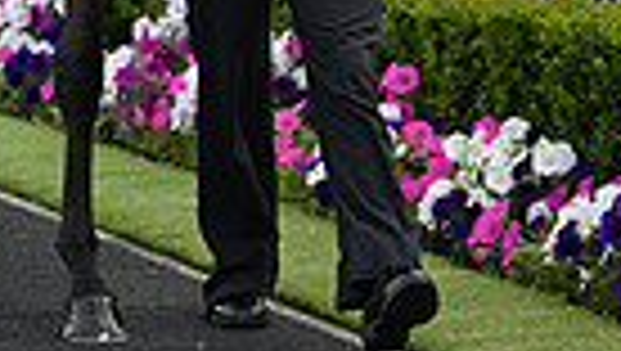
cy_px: -387
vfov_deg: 3.5
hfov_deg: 6.3
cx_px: 36
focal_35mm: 341
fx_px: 5622
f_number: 4.5
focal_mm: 100
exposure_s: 1/2000
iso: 1000
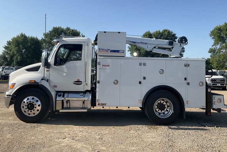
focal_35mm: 33
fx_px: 208
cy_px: 59
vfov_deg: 39.8
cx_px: 116
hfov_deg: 57.2
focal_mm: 3
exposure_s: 1/1675
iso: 25
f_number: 1.8
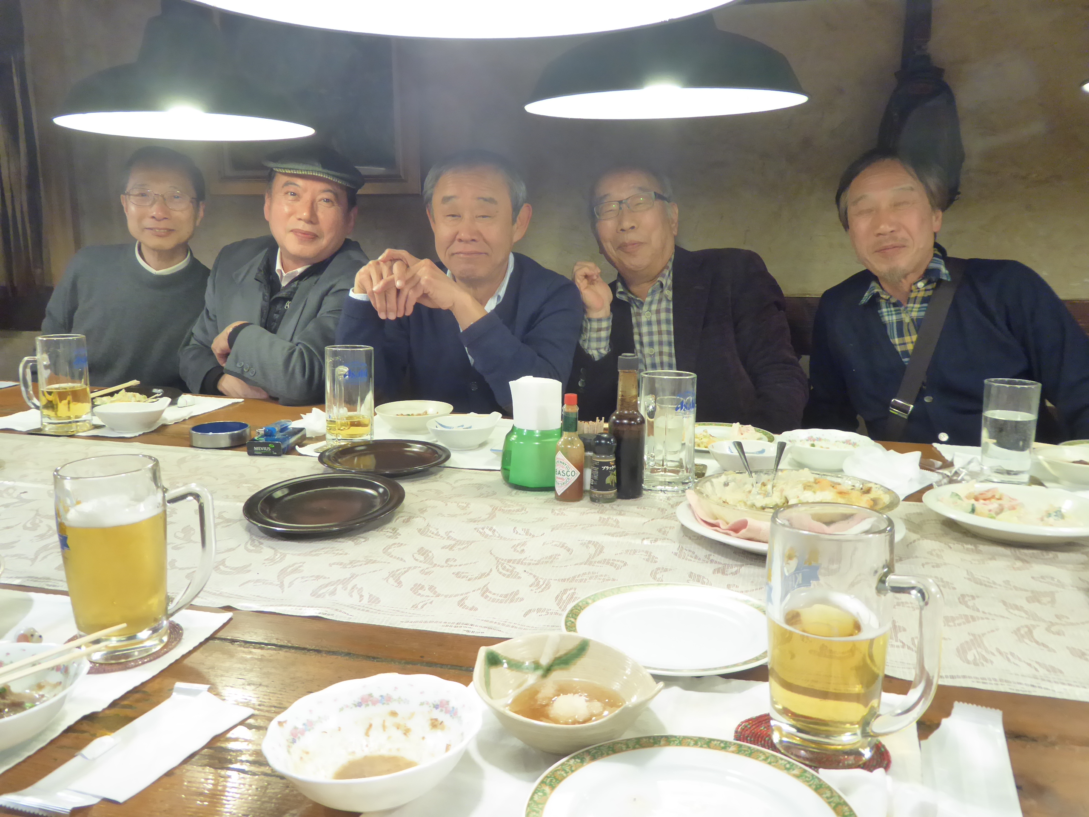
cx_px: 544
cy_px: 408
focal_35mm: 29
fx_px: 912
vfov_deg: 48.2
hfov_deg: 61.7
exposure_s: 1/20
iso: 400
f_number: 3.5
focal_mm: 5
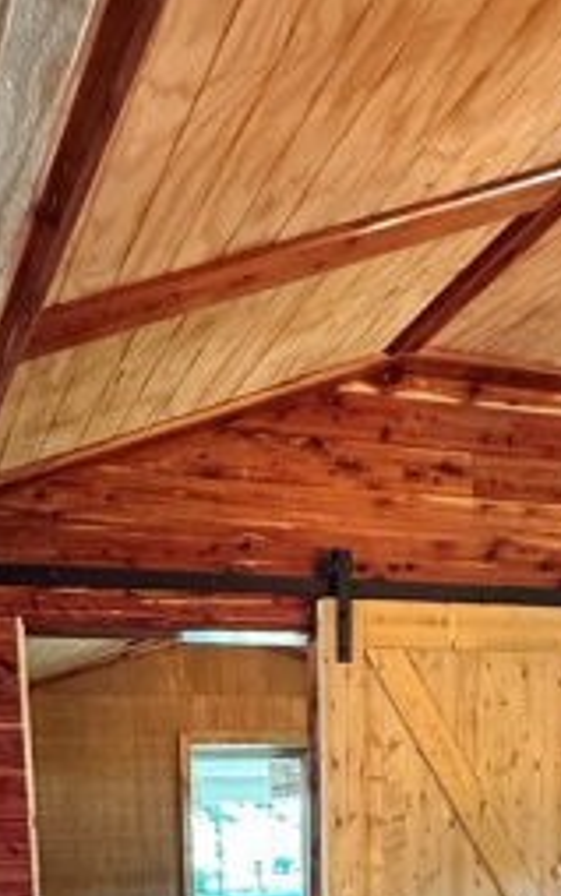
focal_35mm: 39
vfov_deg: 38.6
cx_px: 138
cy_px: 1049
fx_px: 953
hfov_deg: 32.2
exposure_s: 1/60
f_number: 2.2
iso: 640
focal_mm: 2.22
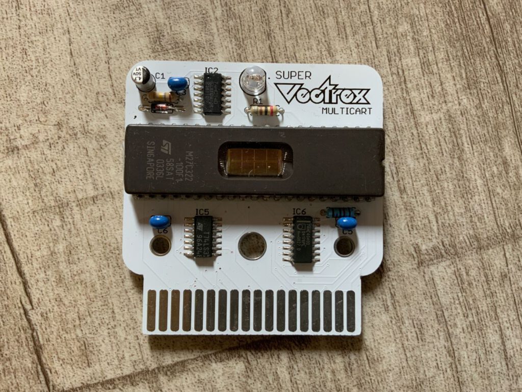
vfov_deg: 48.2
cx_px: 261
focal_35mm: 29
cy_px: 196
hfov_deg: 61.7
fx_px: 437
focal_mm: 3
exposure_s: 1/60
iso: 125
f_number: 1.8
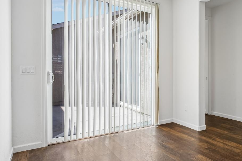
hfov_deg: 61.1
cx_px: 187
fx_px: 188
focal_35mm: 28
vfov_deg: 46.4
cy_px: 75
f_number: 8
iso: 100
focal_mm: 17
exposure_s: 1/40
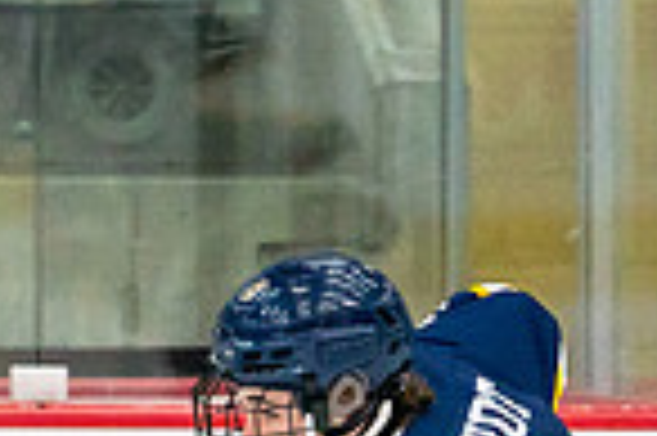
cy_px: 1101
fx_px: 22951
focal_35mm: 1259
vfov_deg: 1.1
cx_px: 236
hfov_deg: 1.6
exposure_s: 1/1250
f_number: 2.8
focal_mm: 200
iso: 3200
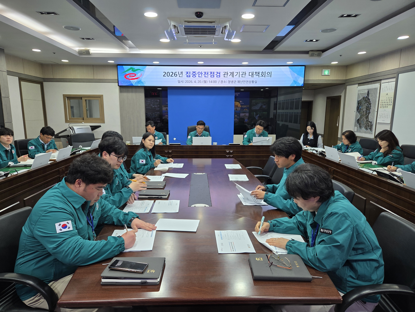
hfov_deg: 73.9
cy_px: 156
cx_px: 208
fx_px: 276
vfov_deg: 58.9
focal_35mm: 23
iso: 100
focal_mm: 5.4
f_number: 1.8
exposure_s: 1/120
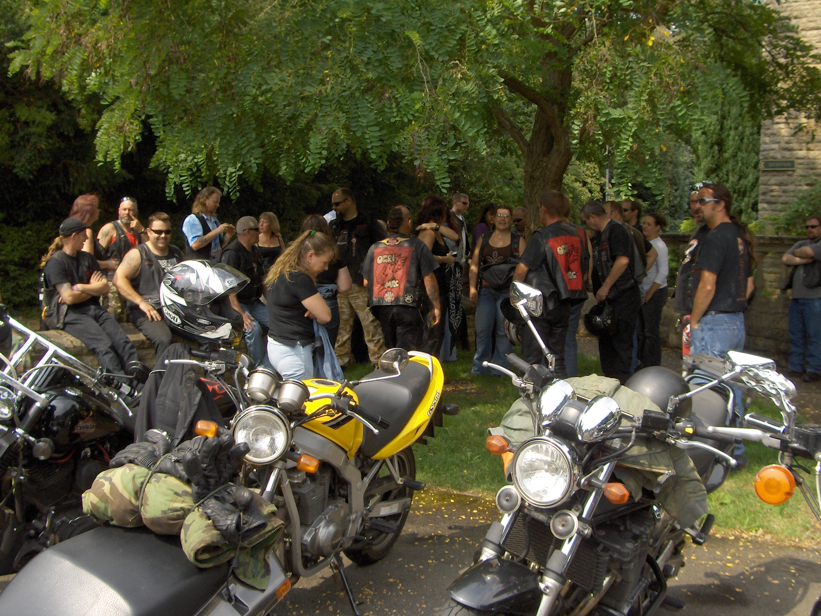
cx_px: 410
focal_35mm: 44
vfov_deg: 32.9
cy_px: 308
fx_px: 1044
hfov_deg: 42.9
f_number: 2.9
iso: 100
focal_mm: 7.4
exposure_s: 1/578
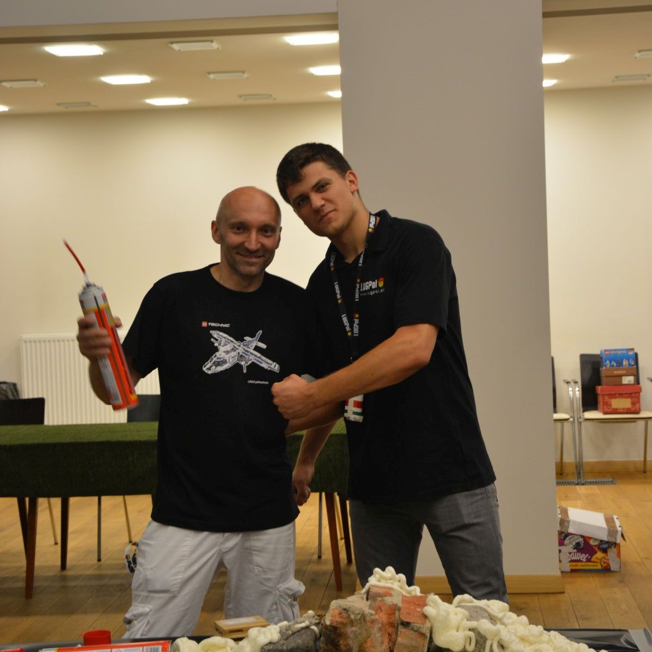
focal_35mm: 73
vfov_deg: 23.7
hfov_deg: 23.7
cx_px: 327
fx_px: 1556
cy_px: 313
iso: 640
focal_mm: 38
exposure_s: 1/15
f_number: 5
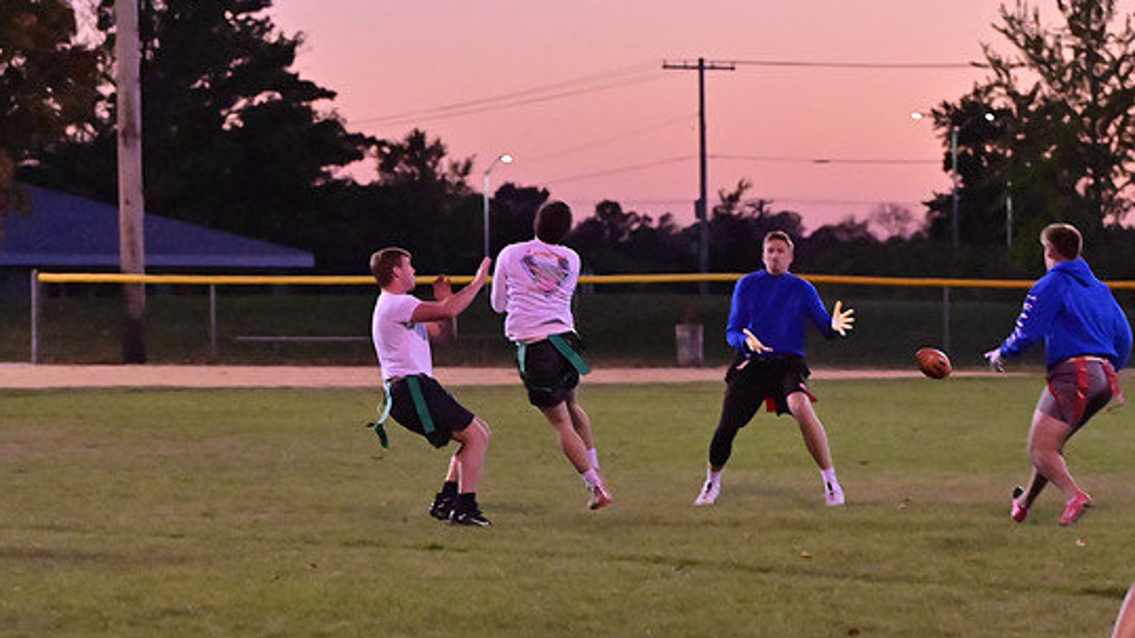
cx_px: 609
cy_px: 235
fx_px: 5326
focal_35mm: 177
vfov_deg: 6.9
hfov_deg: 12.2
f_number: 4
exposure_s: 1/800
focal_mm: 105
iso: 6400
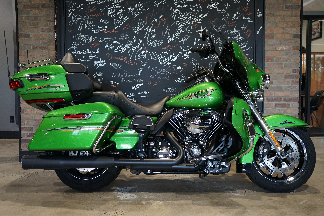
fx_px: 306
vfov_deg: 38.9
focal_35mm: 34
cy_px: 108
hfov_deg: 55.8
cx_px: 162
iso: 1600
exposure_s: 1/160
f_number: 4
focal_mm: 34
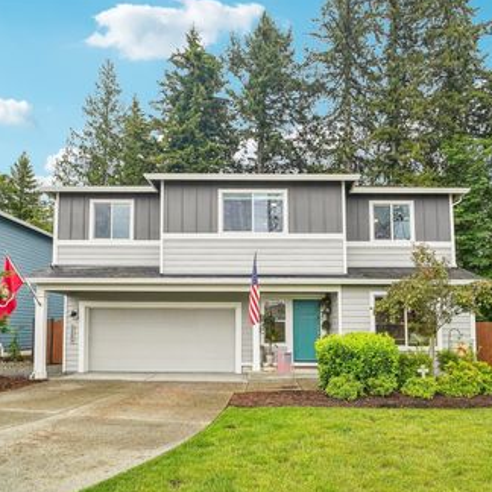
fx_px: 338
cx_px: 244
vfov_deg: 72.1
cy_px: 247
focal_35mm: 21
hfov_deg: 72.1
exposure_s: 1/800
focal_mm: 16
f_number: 8
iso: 1600
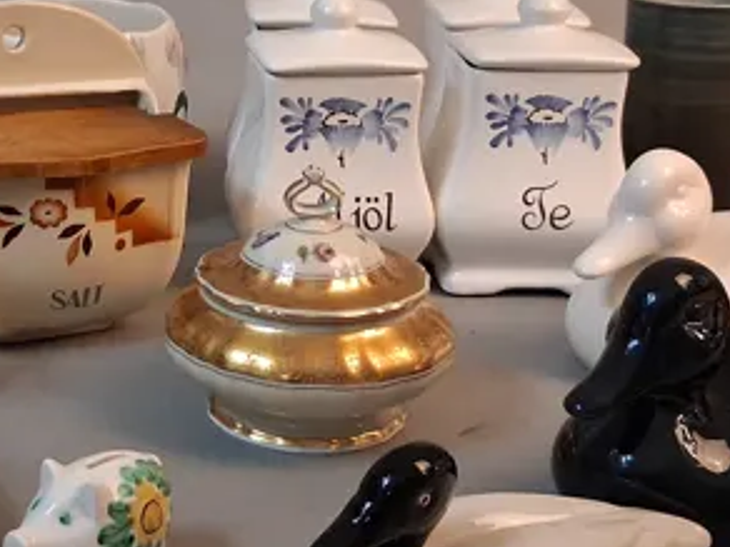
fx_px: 1561
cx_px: 205
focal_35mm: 74
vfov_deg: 19.9
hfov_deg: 26.1
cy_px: 227
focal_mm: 4
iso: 400
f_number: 1.8
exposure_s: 1/100
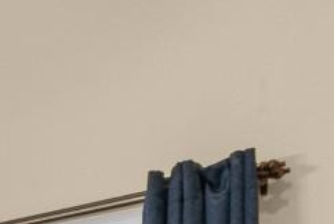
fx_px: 1180
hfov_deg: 11.9
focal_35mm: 127
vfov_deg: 9.7
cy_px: 516
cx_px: -540
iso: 100
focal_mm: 13
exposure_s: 1/6
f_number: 4.8
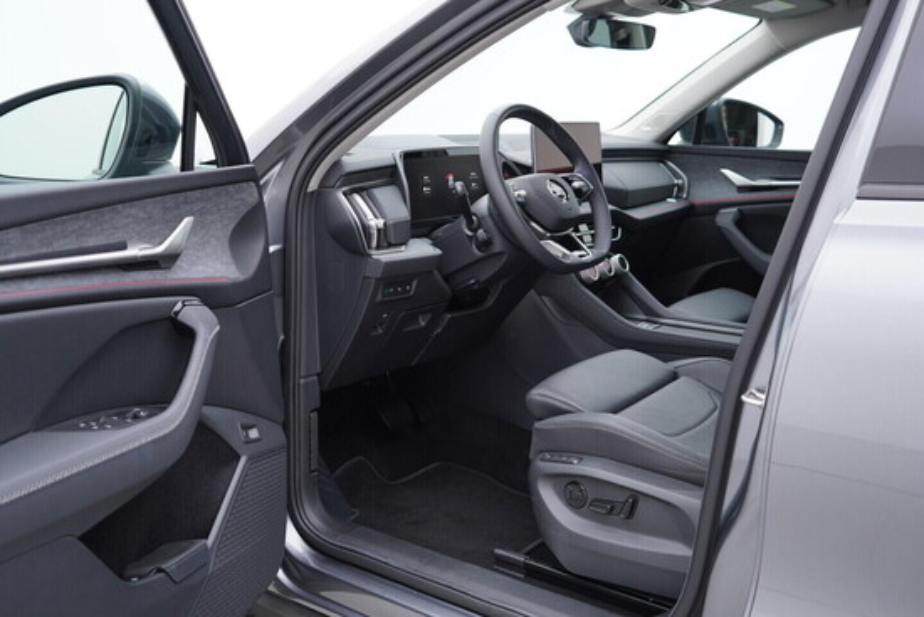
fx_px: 924
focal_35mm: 36
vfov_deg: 36.9
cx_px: 462
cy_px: 308
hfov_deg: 53.1
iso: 125
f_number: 2.8
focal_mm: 24
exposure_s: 1/40
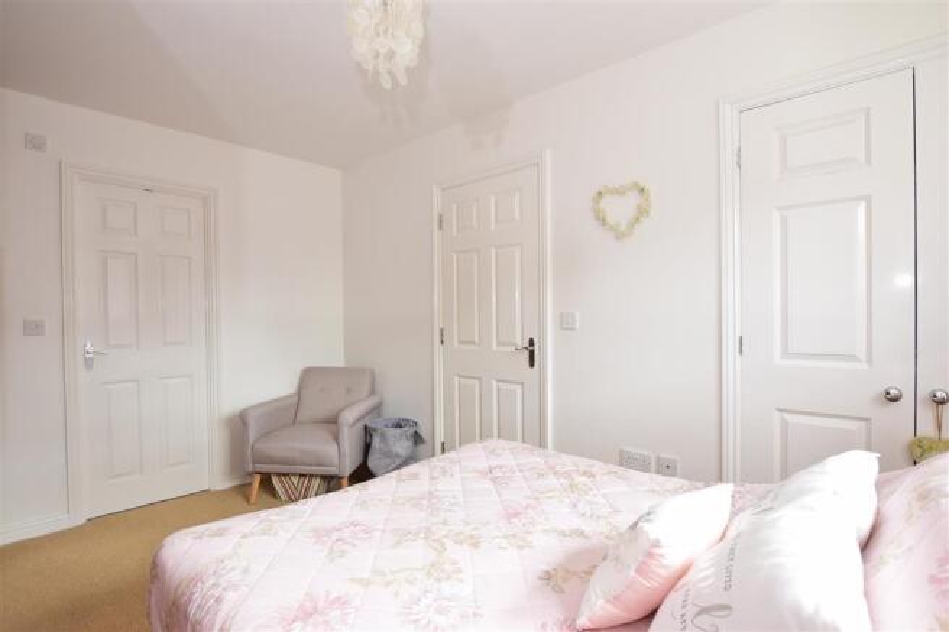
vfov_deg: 77.3
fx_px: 395
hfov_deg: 100.4
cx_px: 474
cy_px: 316
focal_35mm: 15
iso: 400
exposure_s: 1/60
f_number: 5.6
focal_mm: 10
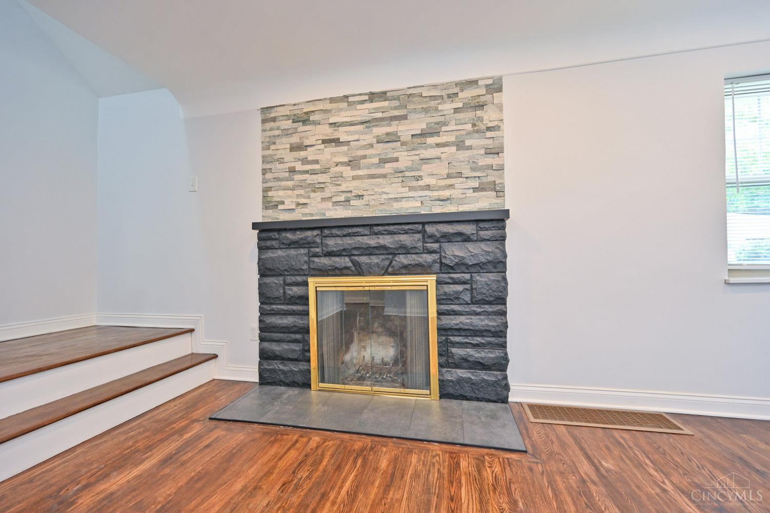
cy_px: 256
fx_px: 299
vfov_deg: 81.2
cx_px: 385
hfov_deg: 104.3
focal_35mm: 14
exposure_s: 1/60
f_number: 4
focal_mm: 14
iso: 280
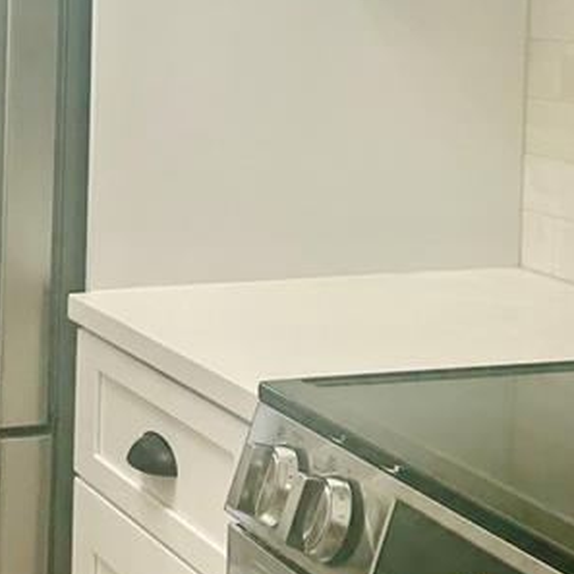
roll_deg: +0.3
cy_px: 31
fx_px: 1745
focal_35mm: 93
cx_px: 259
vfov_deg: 18.3
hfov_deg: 18.7
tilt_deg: +0.9
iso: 80
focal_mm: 5.7
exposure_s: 1/120
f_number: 1.5
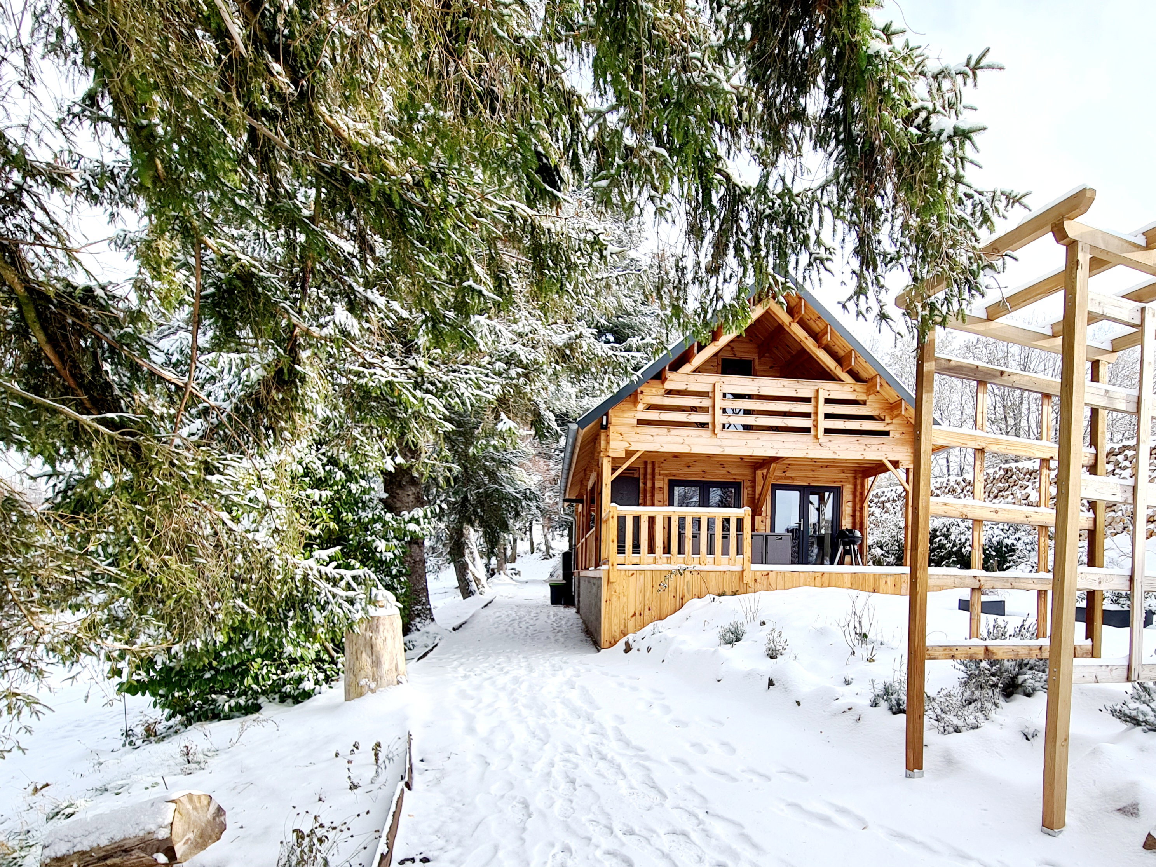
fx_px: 434
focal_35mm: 13
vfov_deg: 89.9
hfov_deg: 106.2
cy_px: 434
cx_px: 578
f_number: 2.2
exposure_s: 1/714
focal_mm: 2.2
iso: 50
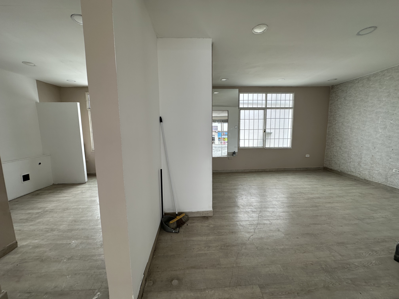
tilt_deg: -6.9
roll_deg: +1.5
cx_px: 200
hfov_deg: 102.1
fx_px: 161
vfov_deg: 85.7
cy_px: 150
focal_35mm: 14
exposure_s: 1/99
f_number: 2.2
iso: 50
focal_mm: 2.22
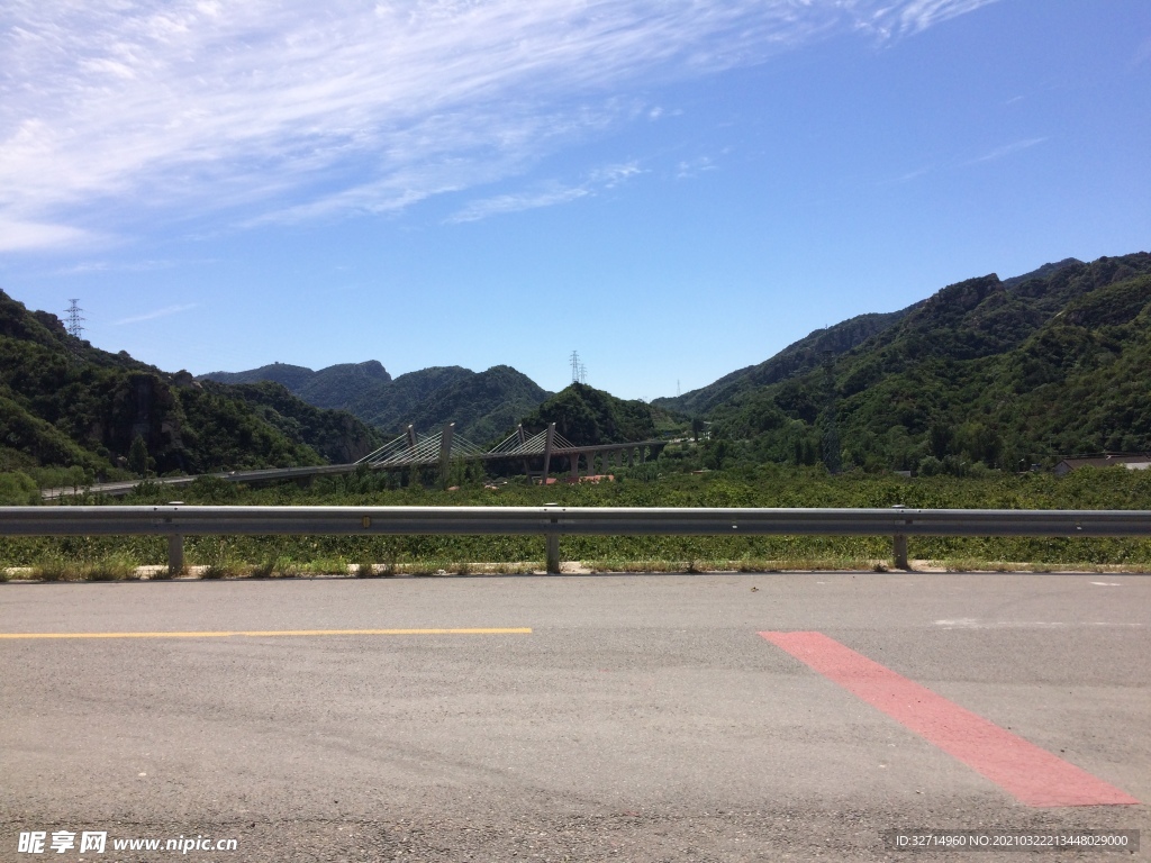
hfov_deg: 61.7
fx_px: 964
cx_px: 576
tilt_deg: +1.2
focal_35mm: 29
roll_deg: +2.7
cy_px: 432
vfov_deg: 48.2
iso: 32
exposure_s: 1/2740
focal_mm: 4.15
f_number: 2.2
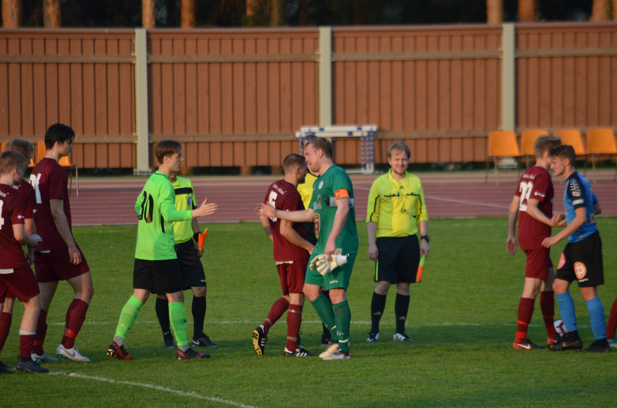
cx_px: 308
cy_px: 204
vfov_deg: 3.0
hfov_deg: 4.6
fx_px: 7697
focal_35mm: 450
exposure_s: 1/2500
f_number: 6.3
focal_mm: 300
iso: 1250
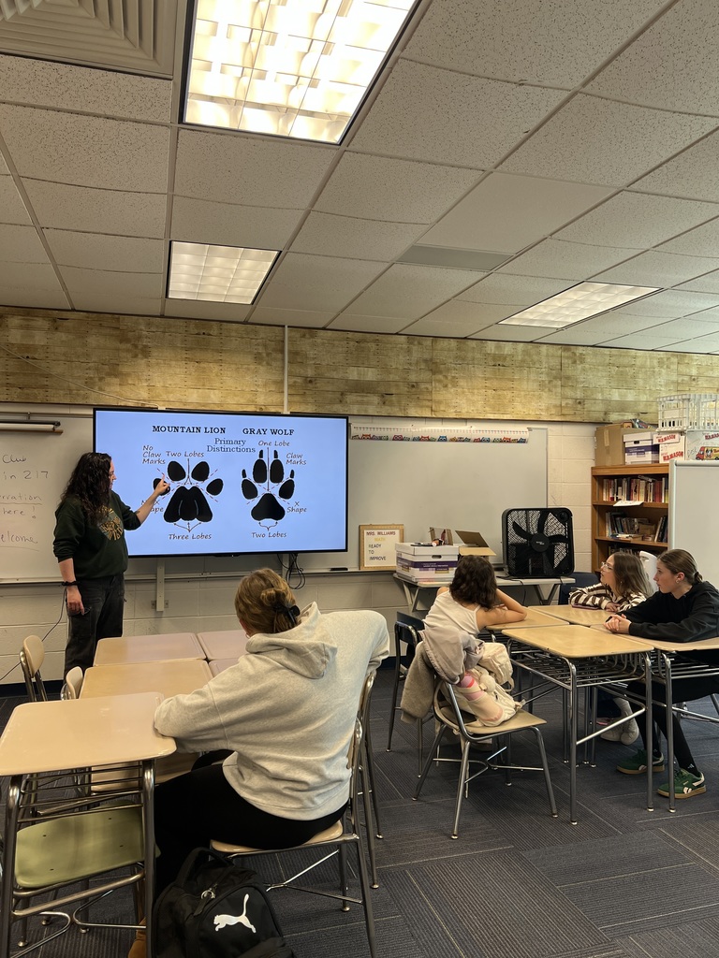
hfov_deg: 53.1
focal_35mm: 26
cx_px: 360
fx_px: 720
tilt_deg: +1.1
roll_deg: +0.5
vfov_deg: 67.3
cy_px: 479
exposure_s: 1/120
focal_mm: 5.7
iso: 100
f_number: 1.5
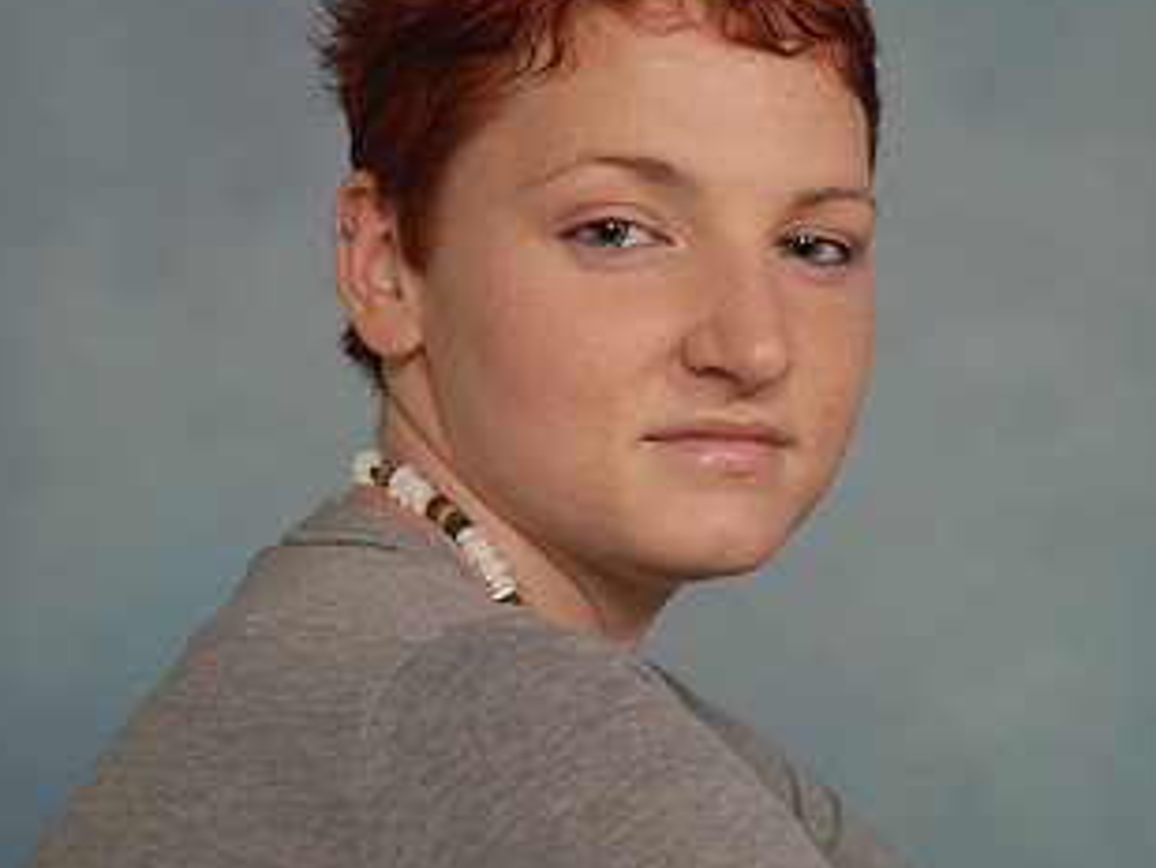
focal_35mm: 217
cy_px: 733
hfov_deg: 9.1
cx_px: 703
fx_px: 7250
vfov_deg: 6.8
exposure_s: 1/125
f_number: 5.6
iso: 100
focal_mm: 80
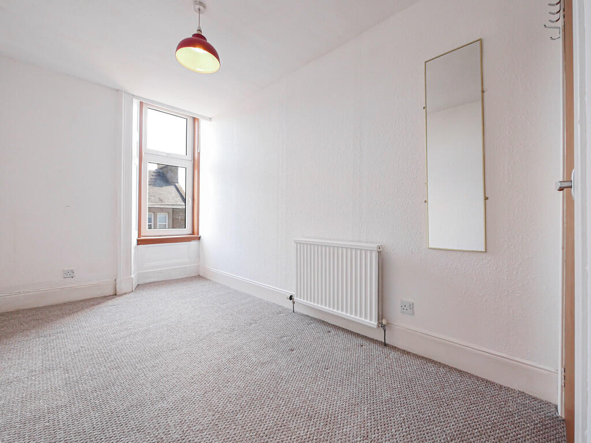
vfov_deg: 85.7
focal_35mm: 14
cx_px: 296
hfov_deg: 102.1
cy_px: 222
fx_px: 239
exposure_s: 1/60
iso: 640
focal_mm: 7
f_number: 4
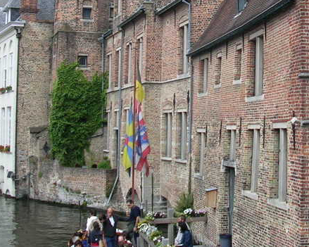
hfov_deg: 26.3
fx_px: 649
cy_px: 50
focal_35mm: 71
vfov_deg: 21.3
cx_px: 247
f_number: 2.8
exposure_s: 1/520
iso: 50
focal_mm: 5.8
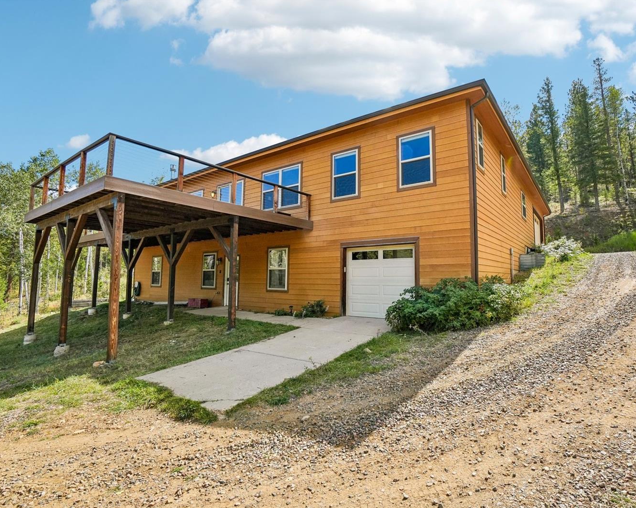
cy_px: 254
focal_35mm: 17
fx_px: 320
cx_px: 360
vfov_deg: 77.0
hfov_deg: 89.2
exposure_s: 1/500
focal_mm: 10
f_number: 8
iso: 400
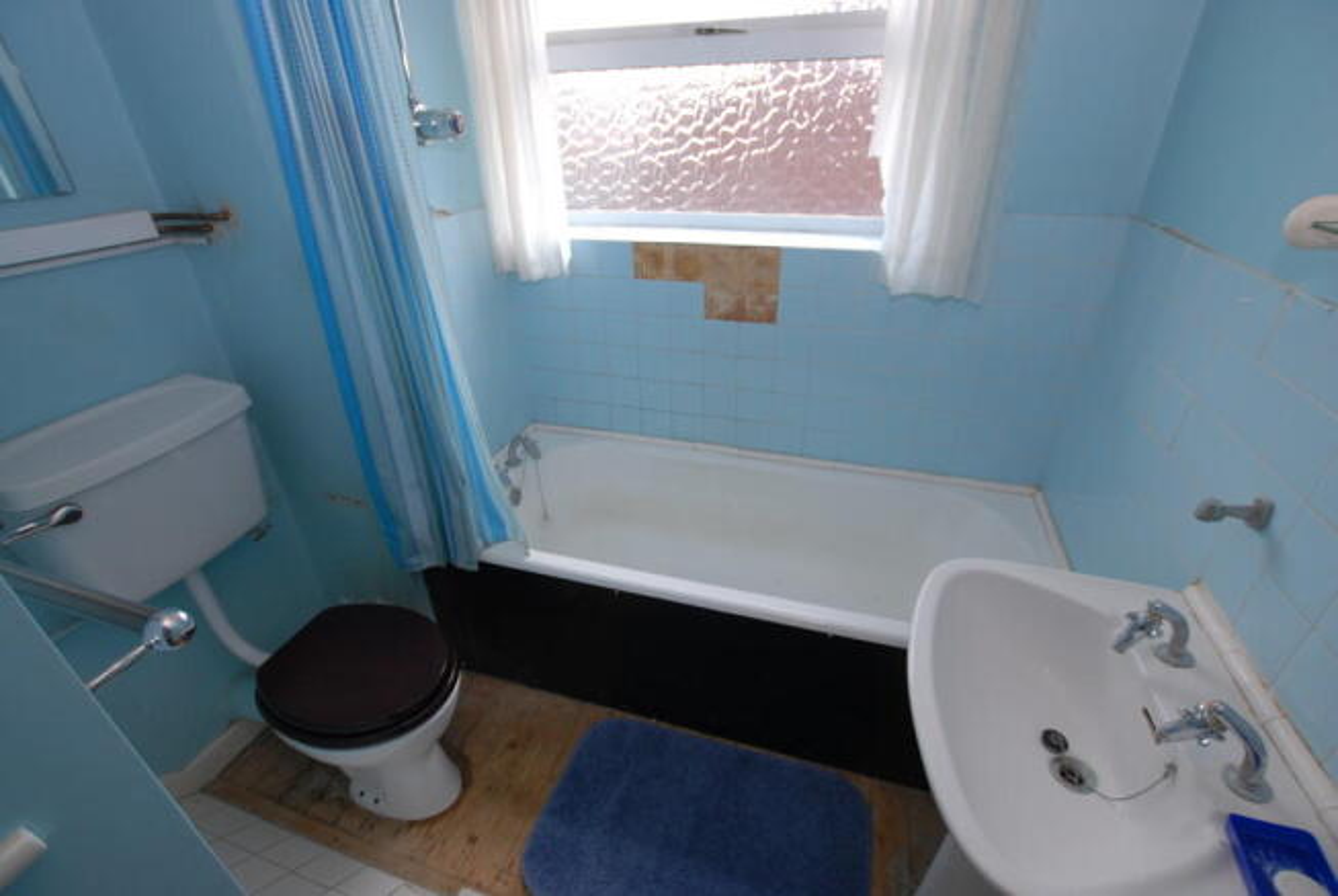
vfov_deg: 77.5
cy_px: 448
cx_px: 669
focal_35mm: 15
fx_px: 558
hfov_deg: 100.3
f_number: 4.5
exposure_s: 1/60
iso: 125
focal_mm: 10
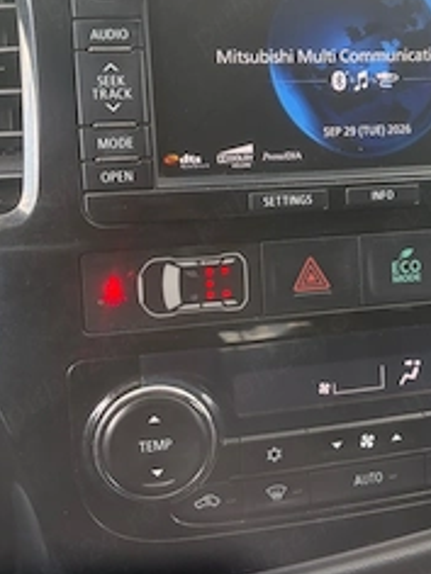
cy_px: 209
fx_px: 730
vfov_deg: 42.6
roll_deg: -4.0
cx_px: 319
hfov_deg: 32.3
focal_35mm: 44
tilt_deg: -22.3
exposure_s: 1/232
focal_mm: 5.96
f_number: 1.6
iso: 125
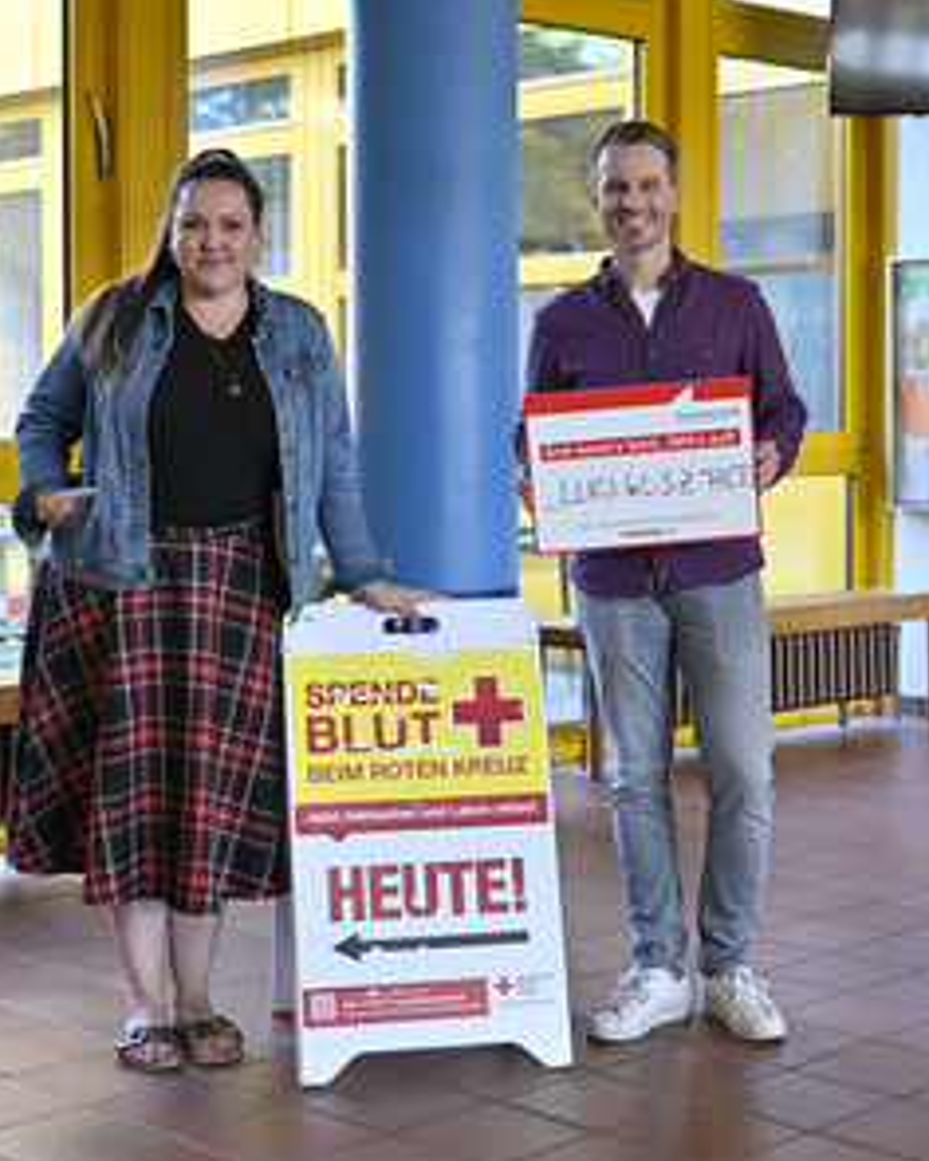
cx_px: 403
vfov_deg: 35.4
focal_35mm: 53
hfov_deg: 28.6
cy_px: 582
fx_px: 1822
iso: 640
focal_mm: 37
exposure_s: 1/250
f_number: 2.8
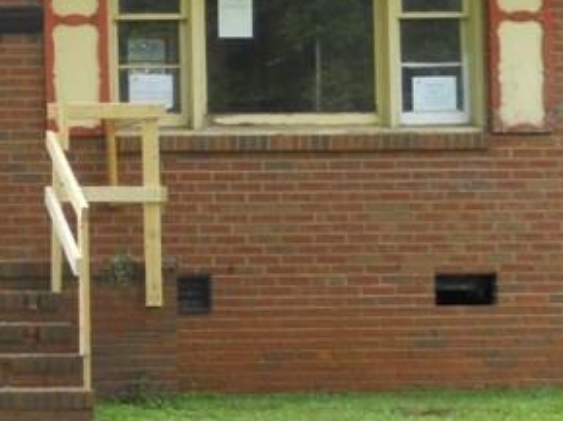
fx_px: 2356
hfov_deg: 12.8
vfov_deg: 10.2
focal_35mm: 145
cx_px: -320
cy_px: 192
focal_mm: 7.3
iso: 160
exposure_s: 1/250
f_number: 3.2
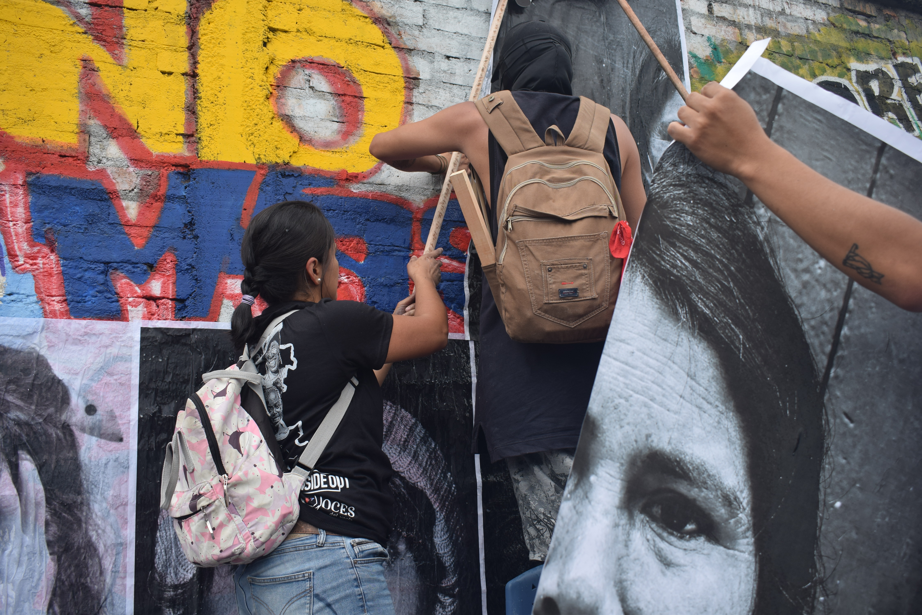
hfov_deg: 57.2
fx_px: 845
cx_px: 461
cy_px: 308
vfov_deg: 40.0
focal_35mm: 33
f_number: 6.3
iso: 160
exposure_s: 1/640
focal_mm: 22
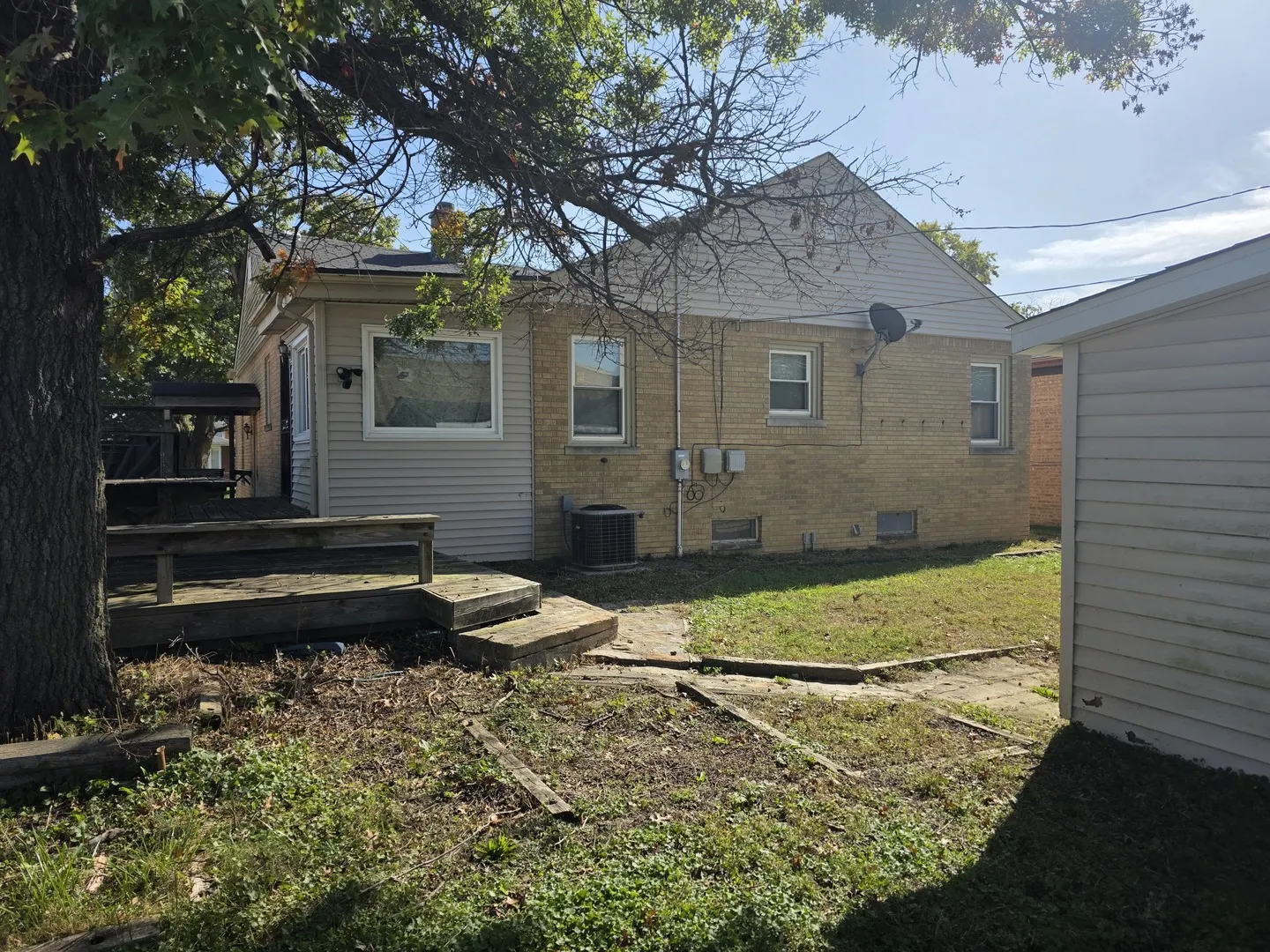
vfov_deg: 58.9
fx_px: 844
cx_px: 635
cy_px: 476
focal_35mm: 23
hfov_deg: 73.9
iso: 80
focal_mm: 6.3
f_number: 1.7
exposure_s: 1/4650
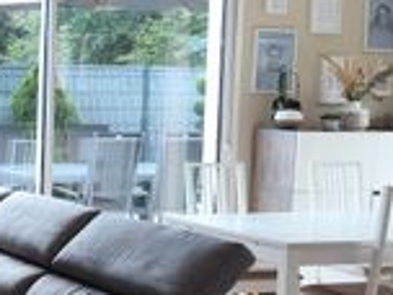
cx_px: -165
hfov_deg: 19.3
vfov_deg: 16.2
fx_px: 1033
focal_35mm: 91
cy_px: 163
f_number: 1.65
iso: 250
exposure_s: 1/100
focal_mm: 6.19
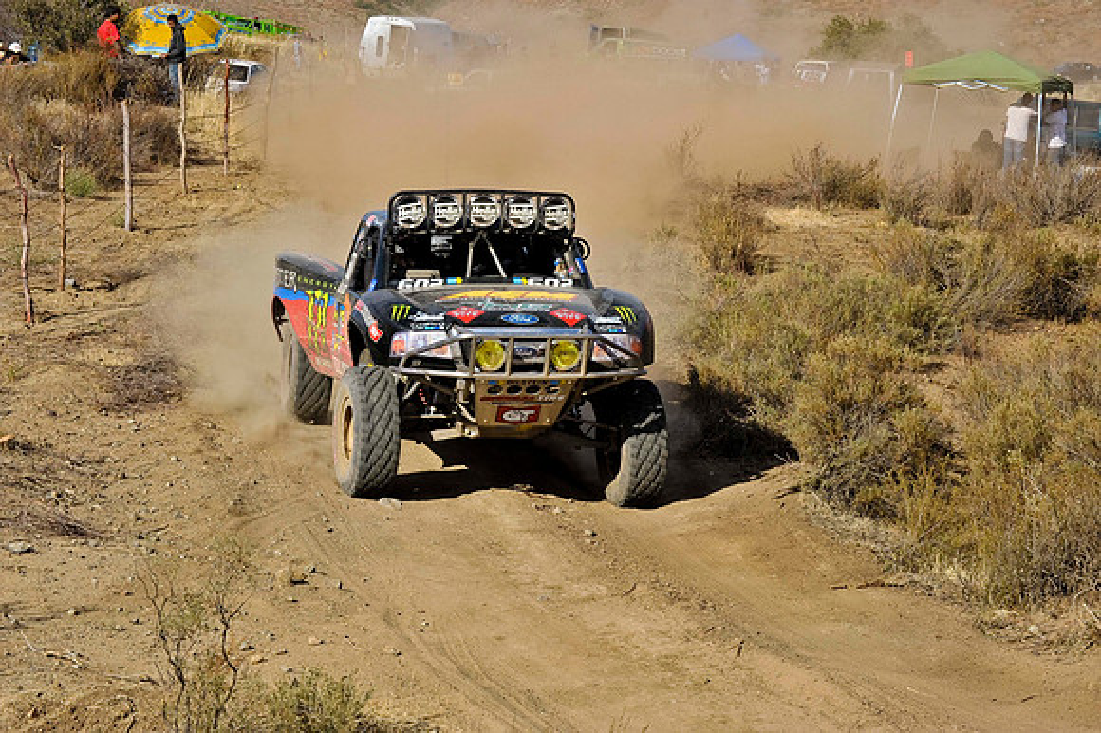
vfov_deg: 11.8
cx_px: 550
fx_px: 3546
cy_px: 366
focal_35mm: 116
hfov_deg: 17.7
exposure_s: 1/500
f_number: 18
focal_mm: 116
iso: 640
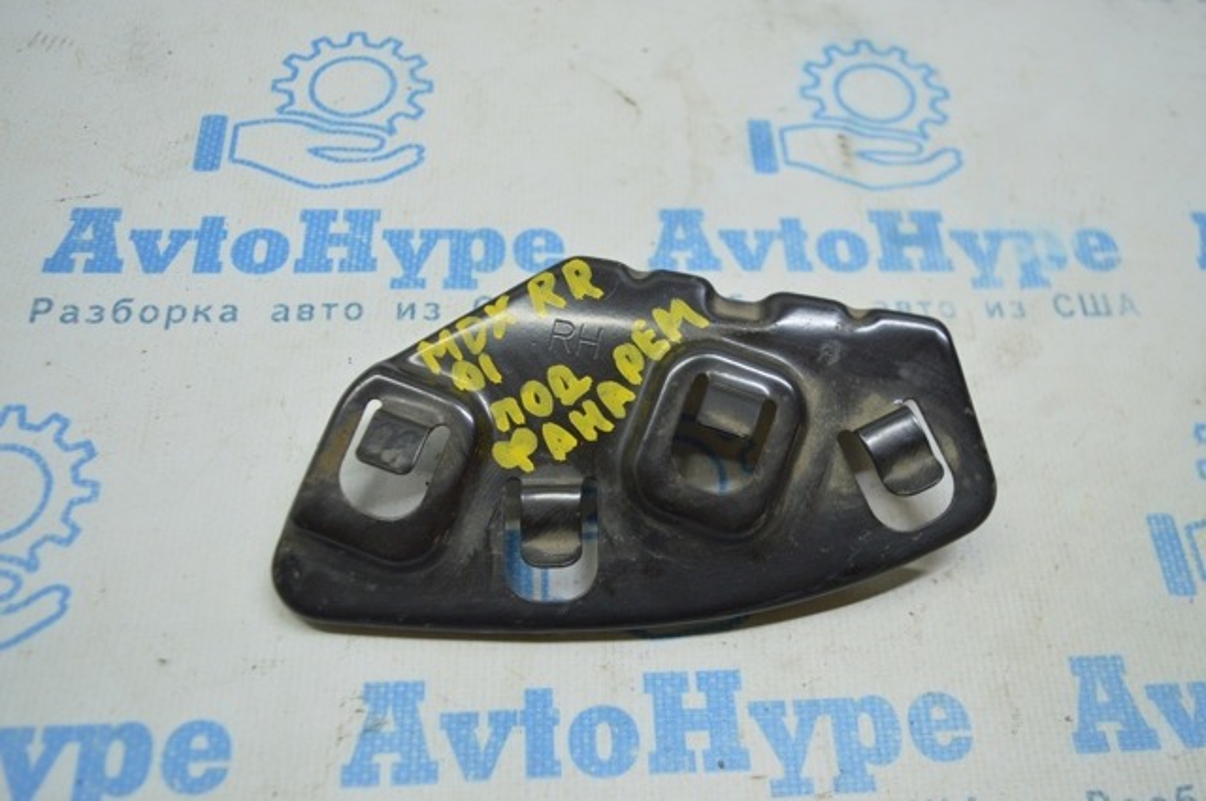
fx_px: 1154
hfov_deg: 55.2
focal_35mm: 34
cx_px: 603
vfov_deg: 38.3
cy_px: 400
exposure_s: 1/80
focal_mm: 23
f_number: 3.8
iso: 400
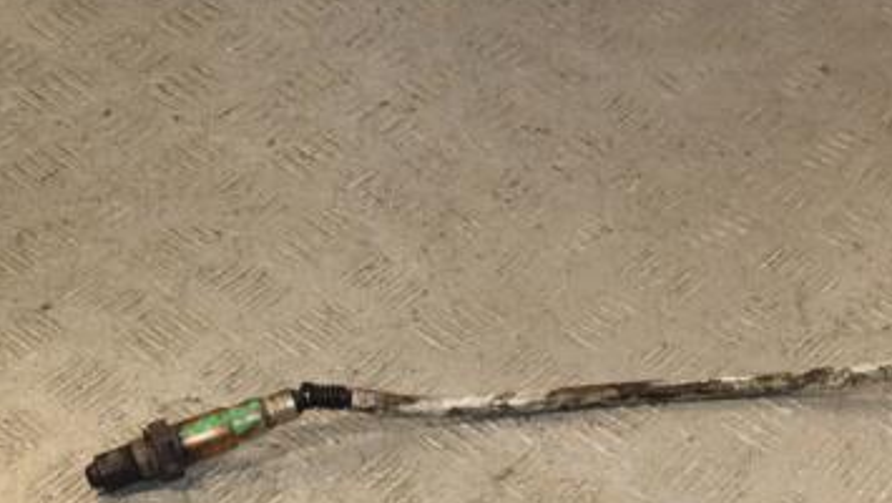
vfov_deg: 14.2
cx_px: 570
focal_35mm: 85
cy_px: 309
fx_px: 2011
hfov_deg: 24.9
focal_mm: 32
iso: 800
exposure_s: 1/200
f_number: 7.1
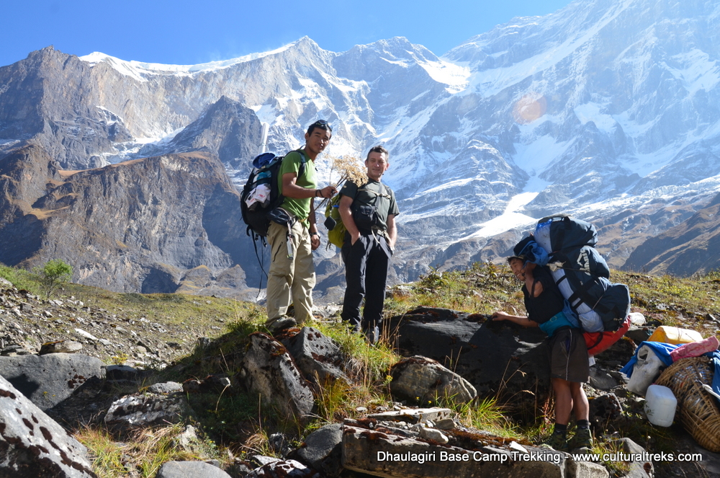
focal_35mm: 33
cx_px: 360
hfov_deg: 57.3
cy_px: 239
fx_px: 659
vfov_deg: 39.8
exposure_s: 1/200
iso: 200
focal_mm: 22
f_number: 10
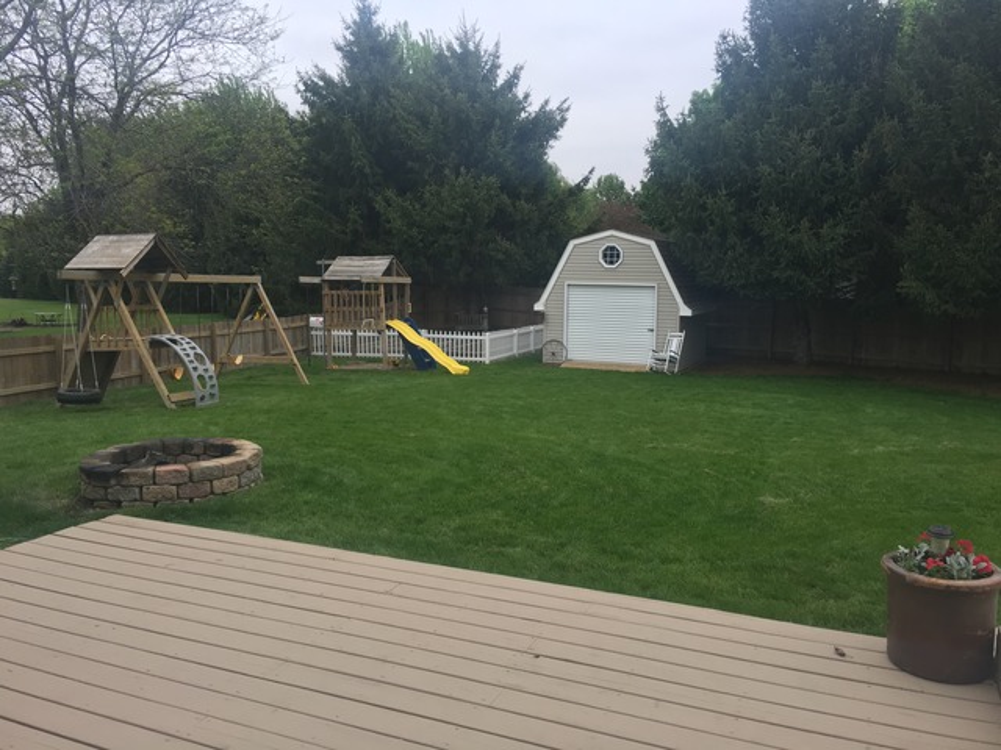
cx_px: 500
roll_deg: -0.1
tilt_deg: -6.1
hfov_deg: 61.7
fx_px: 839
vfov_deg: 48.2
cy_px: 375
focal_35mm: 29
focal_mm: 4.15
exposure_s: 1/120
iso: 40
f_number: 2.2
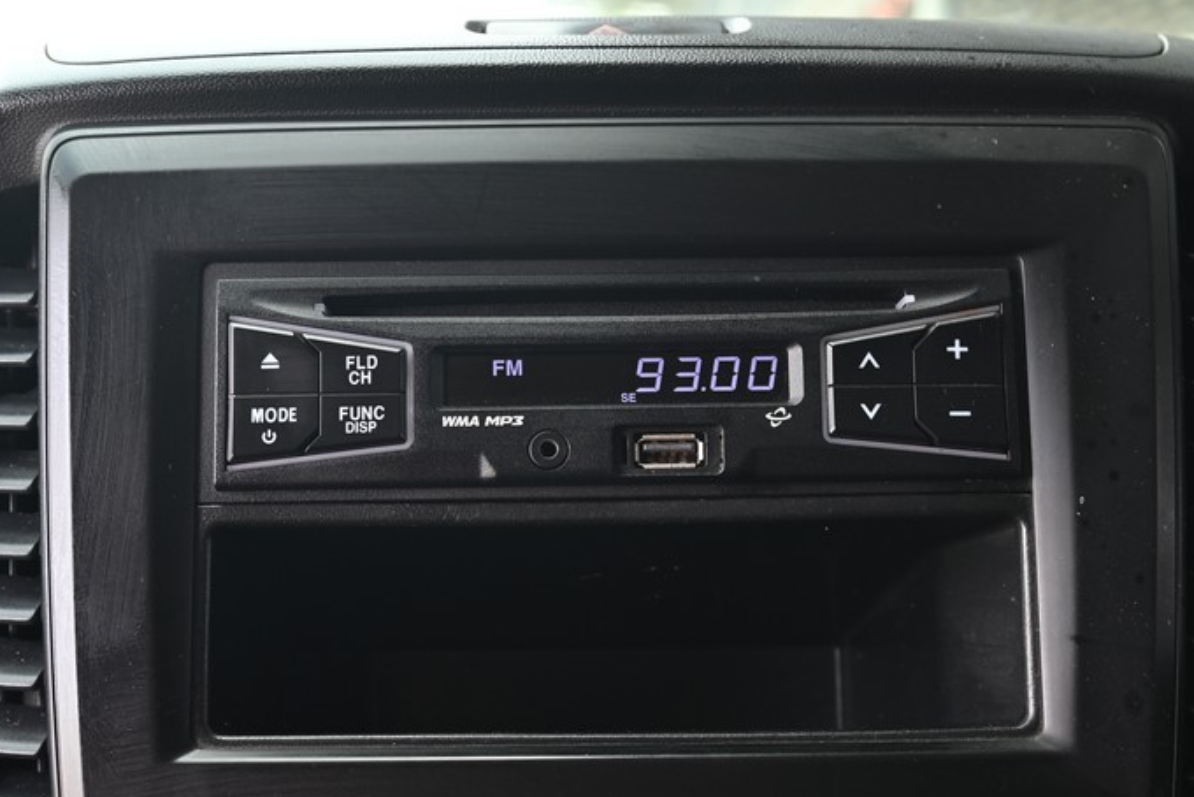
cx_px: 578
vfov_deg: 24.2
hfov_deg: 35.7
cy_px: 511
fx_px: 1852
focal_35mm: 56
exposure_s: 1/30
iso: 200
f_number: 6.7
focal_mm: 34.5
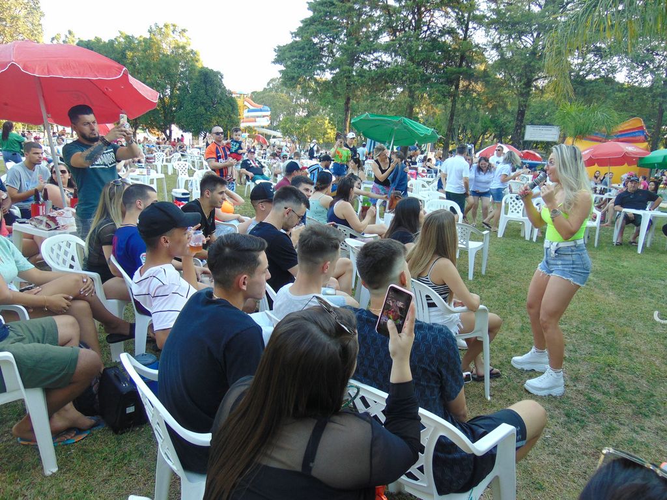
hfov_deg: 69.4
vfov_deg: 54.9
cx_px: 334
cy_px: 250
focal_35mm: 25
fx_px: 482
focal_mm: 4.5
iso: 80
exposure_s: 1/60
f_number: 3
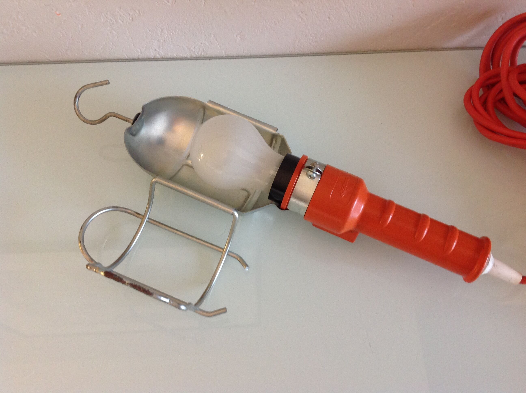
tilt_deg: -65.0
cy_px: 196
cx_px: 263
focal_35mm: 35
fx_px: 531
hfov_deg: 52.7
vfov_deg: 40.6
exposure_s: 1/17
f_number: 2.4
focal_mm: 4.28
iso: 160
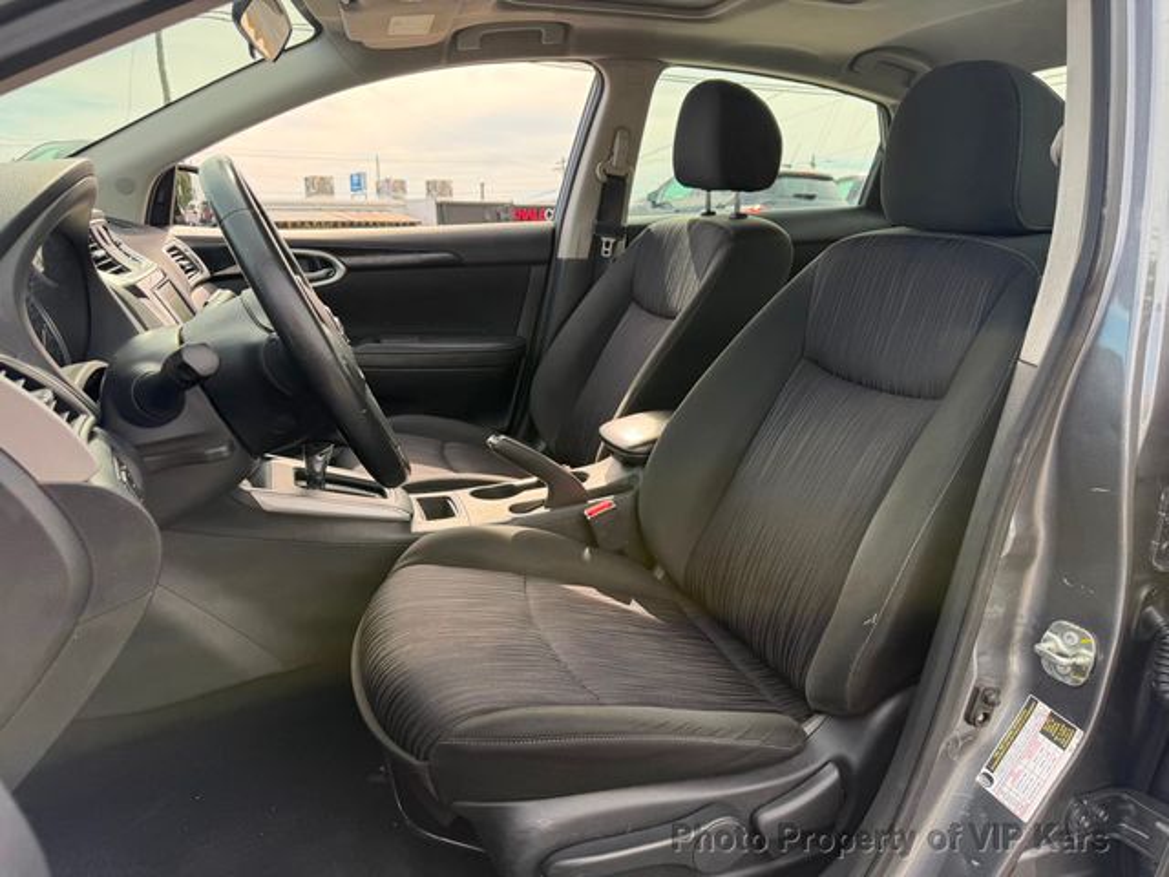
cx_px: 584
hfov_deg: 71.6
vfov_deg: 56.8
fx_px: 810
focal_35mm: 24
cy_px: 438
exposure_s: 1/607
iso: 100
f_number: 1.78
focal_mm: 6.76
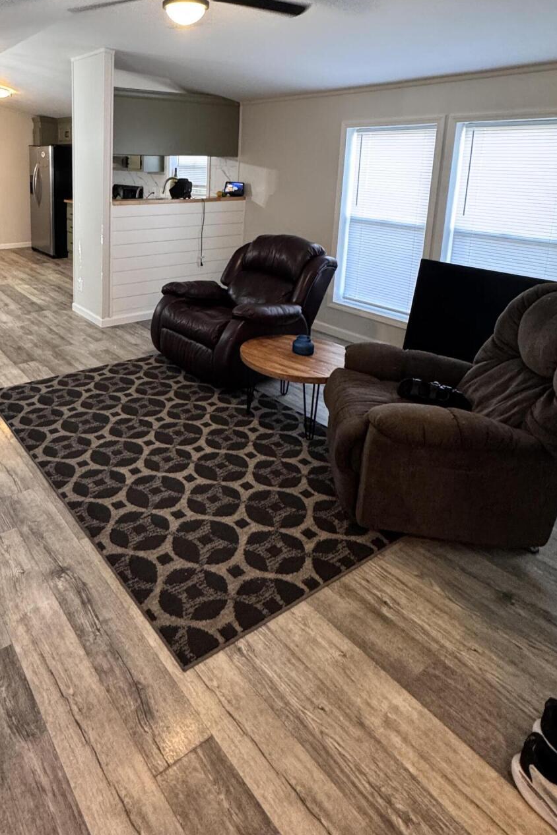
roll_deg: +0.1
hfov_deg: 52.6
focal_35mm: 23
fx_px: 534
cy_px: 250
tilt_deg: -9.1
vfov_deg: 72.7
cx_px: 136
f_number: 2.2
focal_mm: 2.22
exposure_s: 1/60
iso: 500
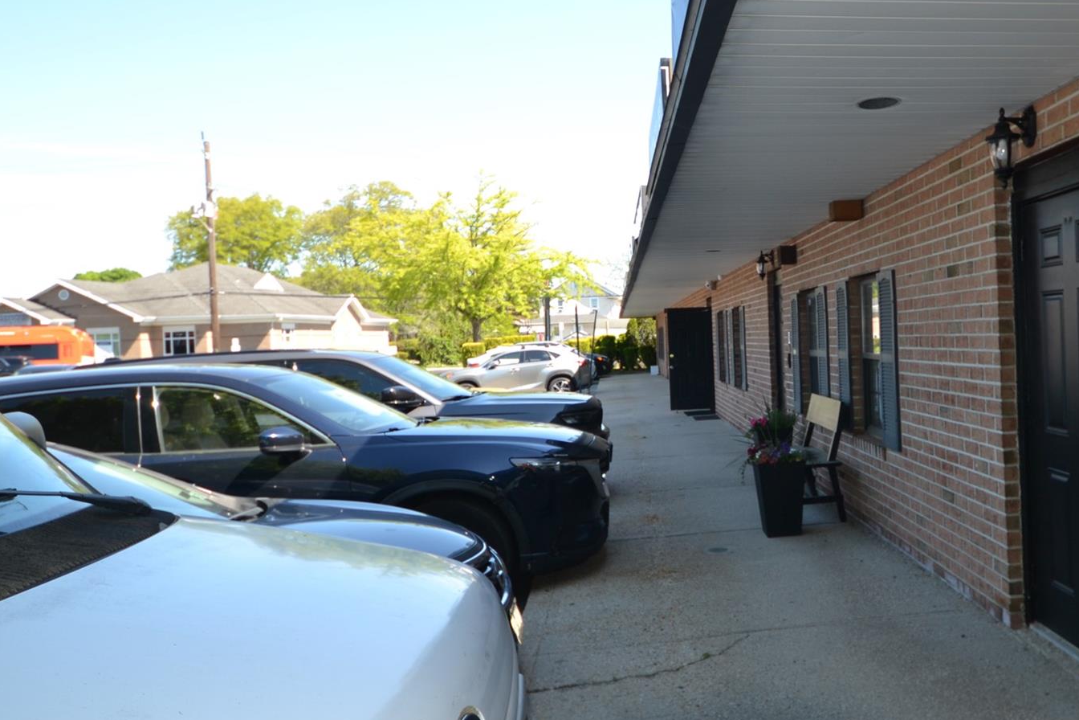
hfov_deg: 57.1
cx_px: 742
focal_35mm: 32
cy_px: 327
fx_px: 959
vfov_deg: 41.1
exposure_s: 1/125
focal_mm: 14
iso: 110
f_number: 5
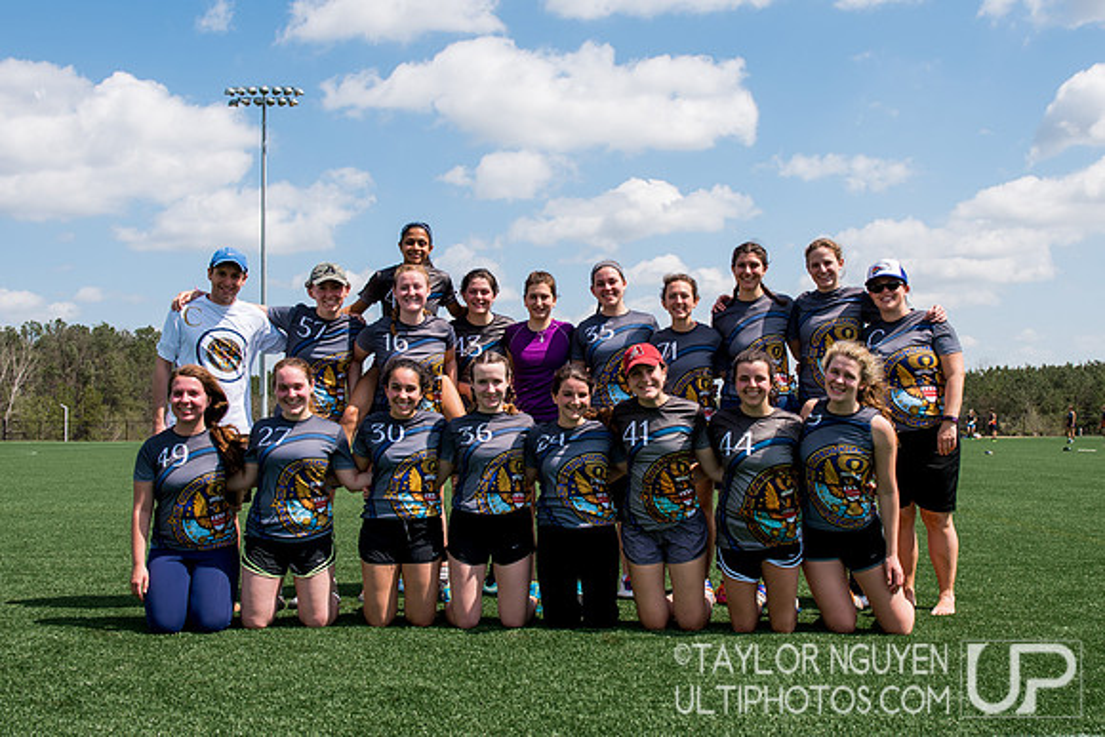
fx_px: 1150
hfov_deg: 51.3
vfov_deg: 35.5
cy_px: 380
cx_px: 596
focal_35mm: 37
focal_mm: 29
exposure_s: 1/800
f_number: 5.6
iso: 125
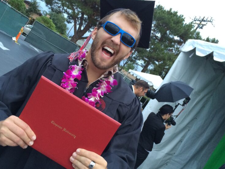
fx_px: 273
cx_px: 102
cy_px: 84
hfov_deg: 44.7
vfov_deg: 34.4
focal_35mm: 42
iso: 100
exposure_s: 1/30
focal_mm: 4.12
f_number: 2.2
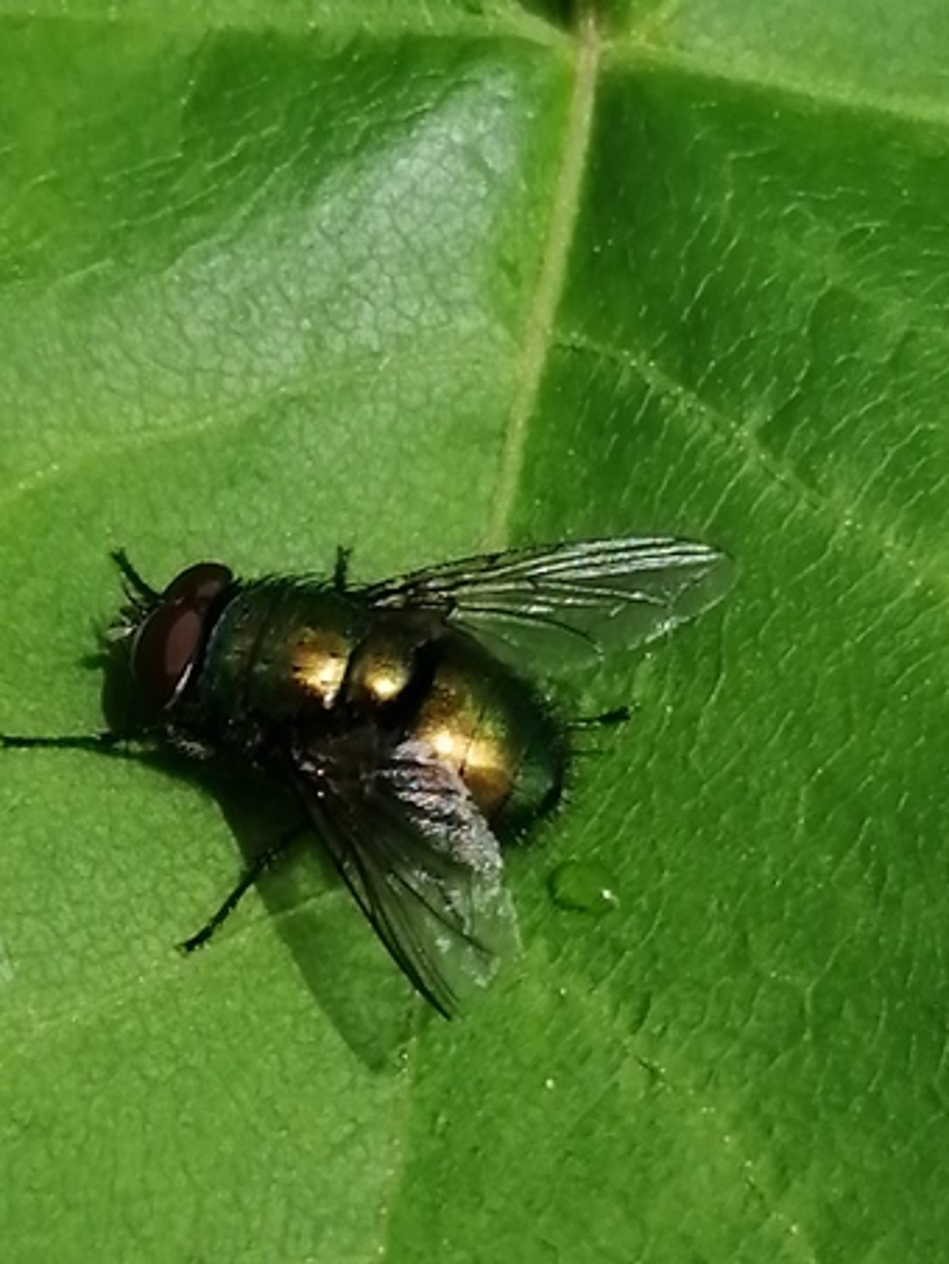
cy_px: 804
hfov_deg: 10.1
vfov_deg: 13.4
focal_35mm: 147
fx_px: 5371
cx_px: 405
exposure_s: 1/317
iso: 50
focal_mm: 3.46
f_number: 1.8
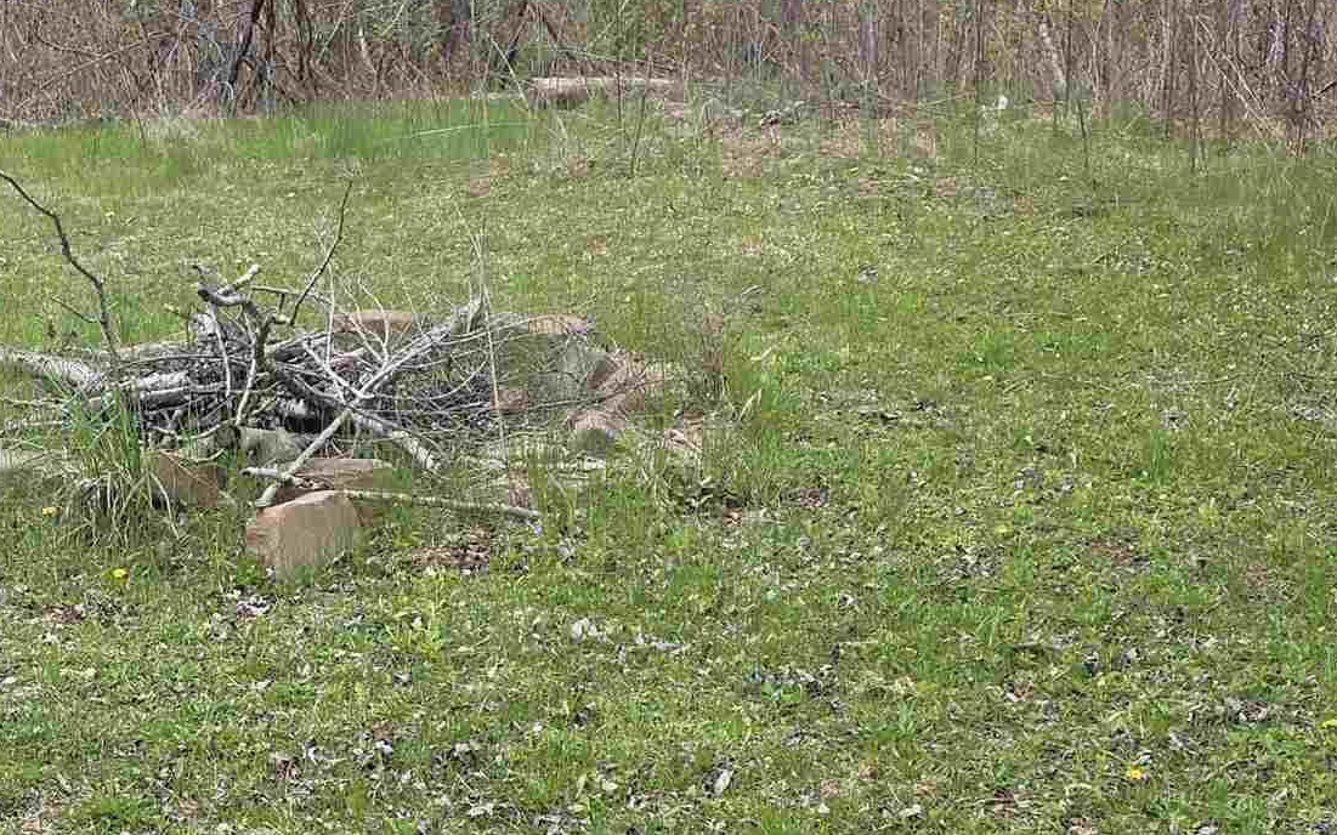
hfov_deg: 29.5
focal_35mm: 68
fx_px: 2478
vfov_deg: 18.8
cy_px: 760
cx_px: 256
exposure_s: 1/145
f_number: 1.7
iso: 12
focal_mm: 6.3
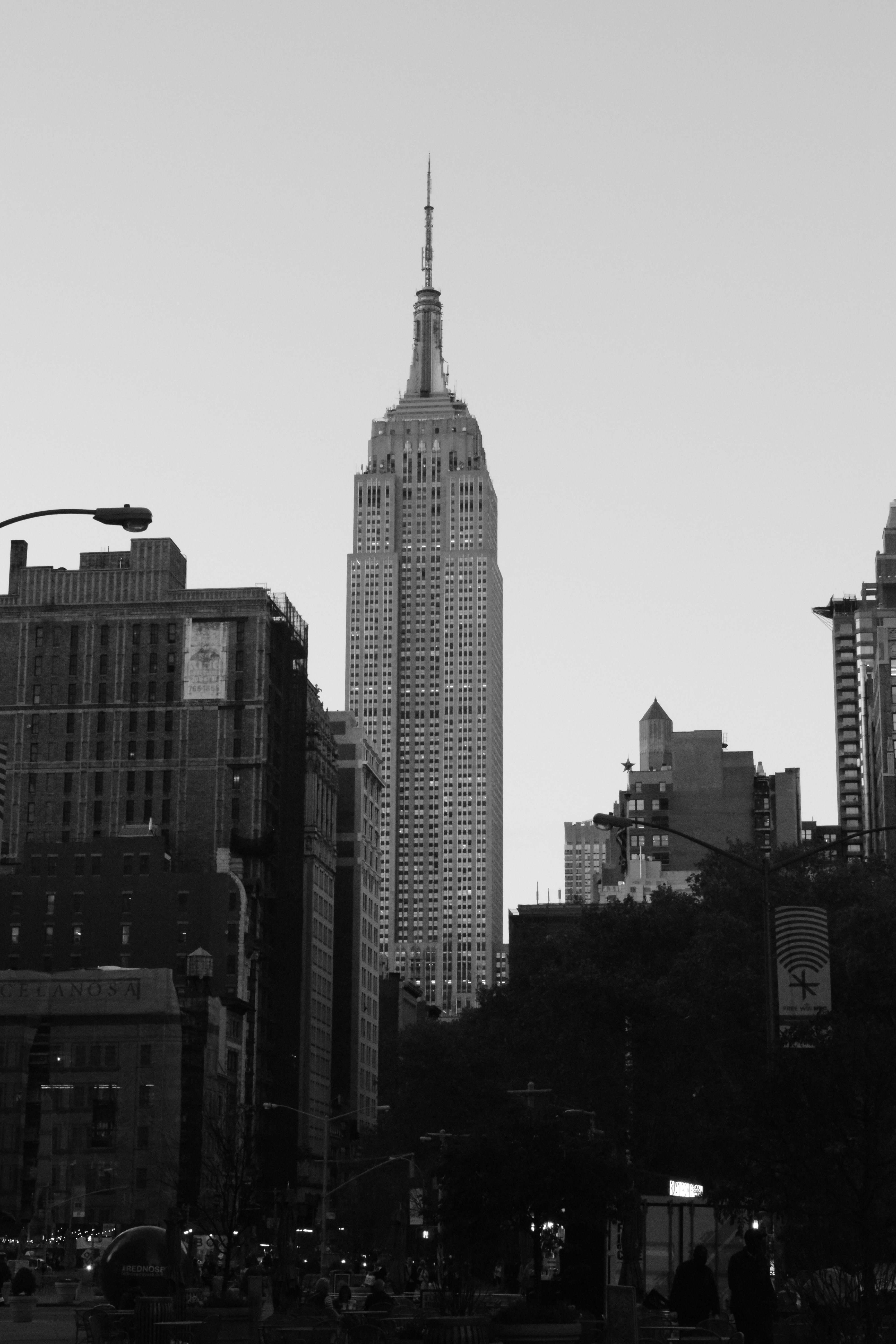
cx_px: 448
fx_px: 2352
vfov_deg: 31.9
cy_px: 672
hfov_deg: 21.6
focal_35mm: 63
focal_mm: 42
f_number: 14
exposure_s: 1/200
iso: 6400
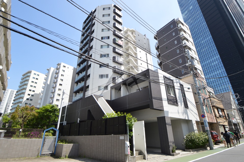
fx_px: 122
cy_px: 81
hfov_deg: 90.1
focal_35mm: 18
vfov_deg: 67.3
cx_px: 122
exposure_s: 1/200
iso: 100
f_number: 7.1
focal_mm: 12
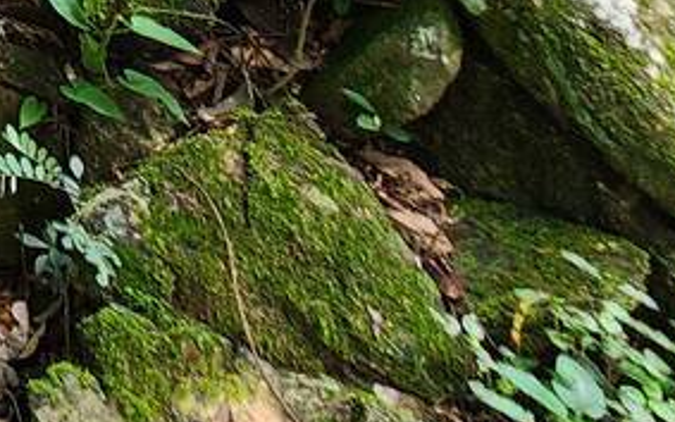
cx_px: -935
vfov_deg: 12.5
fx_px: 1288
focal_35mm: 70
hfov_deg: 15.4
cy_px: -706
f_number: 2.2
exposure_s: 1/60
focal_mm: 2.2
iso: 125
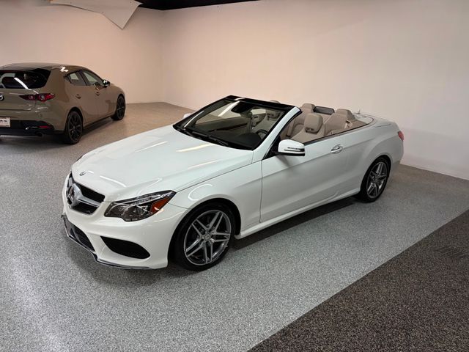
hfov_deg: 67.3
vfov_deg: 53.1
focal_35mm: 26
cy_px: 176
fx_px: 352
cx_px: 234
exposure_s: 1/60
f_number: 1.6
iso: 80
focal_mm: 5.96
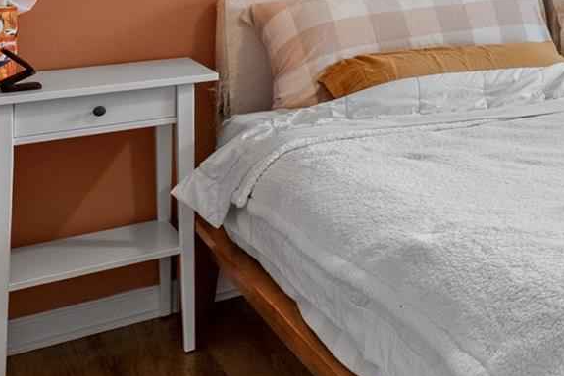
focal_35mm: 57
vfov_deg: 21.4
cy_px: -118
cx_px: 883
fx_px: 893
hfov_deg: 25.0
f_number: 4
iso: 100
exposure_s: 1/13
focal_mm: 16
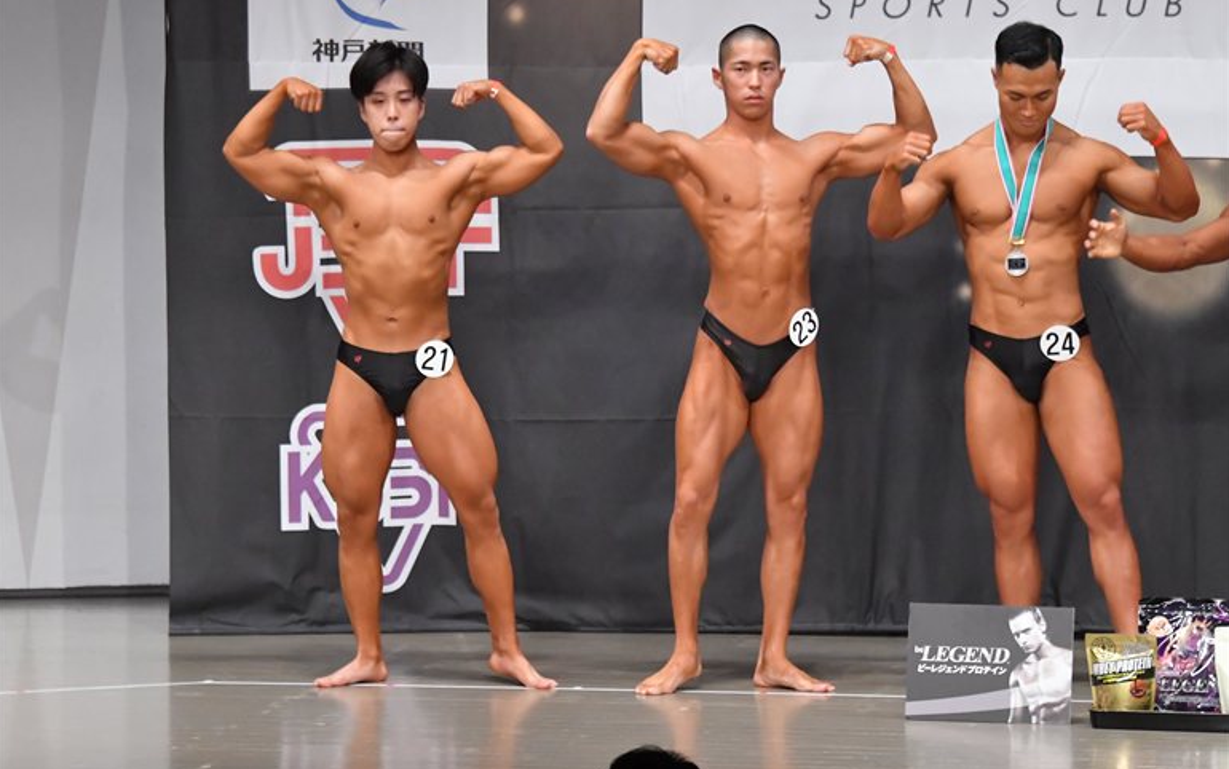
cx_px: 612
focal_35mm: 207
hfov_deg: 10.1
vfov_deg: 6.3
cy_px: 373
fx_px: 6936
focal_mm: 135
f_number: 5.6
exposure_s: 1/400
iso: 6400
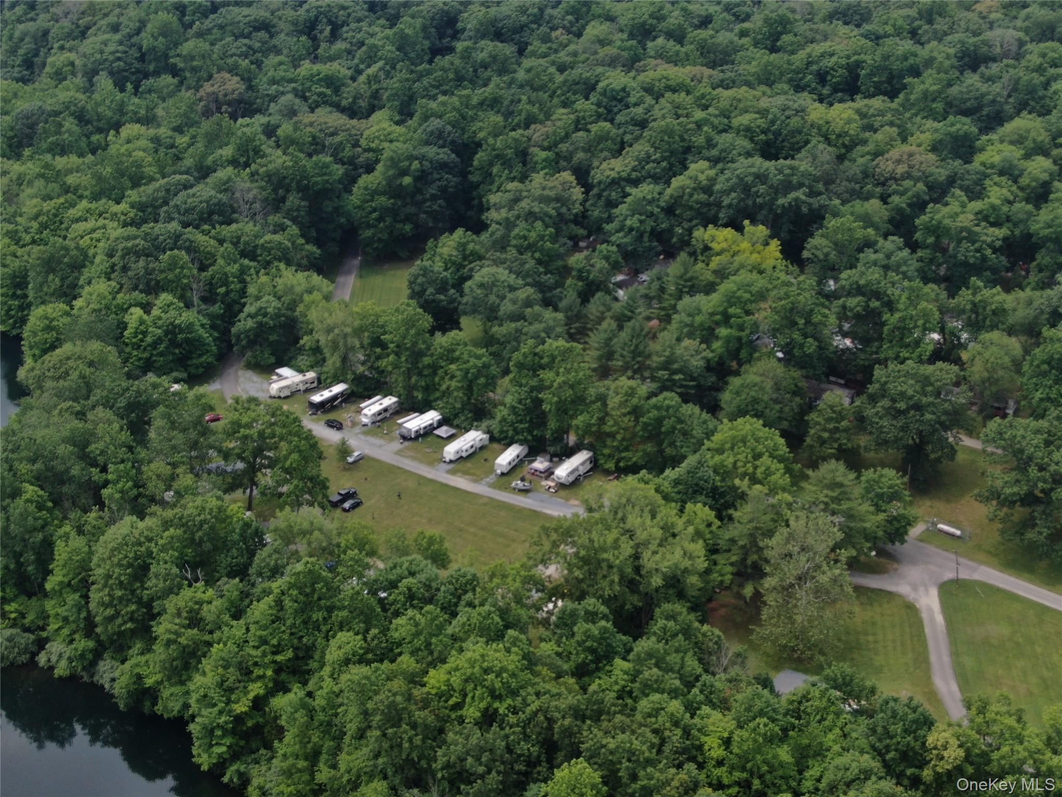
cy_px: 398
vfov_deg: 30.3
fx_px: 1473
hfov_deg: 39.7
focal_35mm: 48
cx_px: 531
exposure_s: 1/400
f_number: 3.8
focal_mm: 8.6
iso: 100
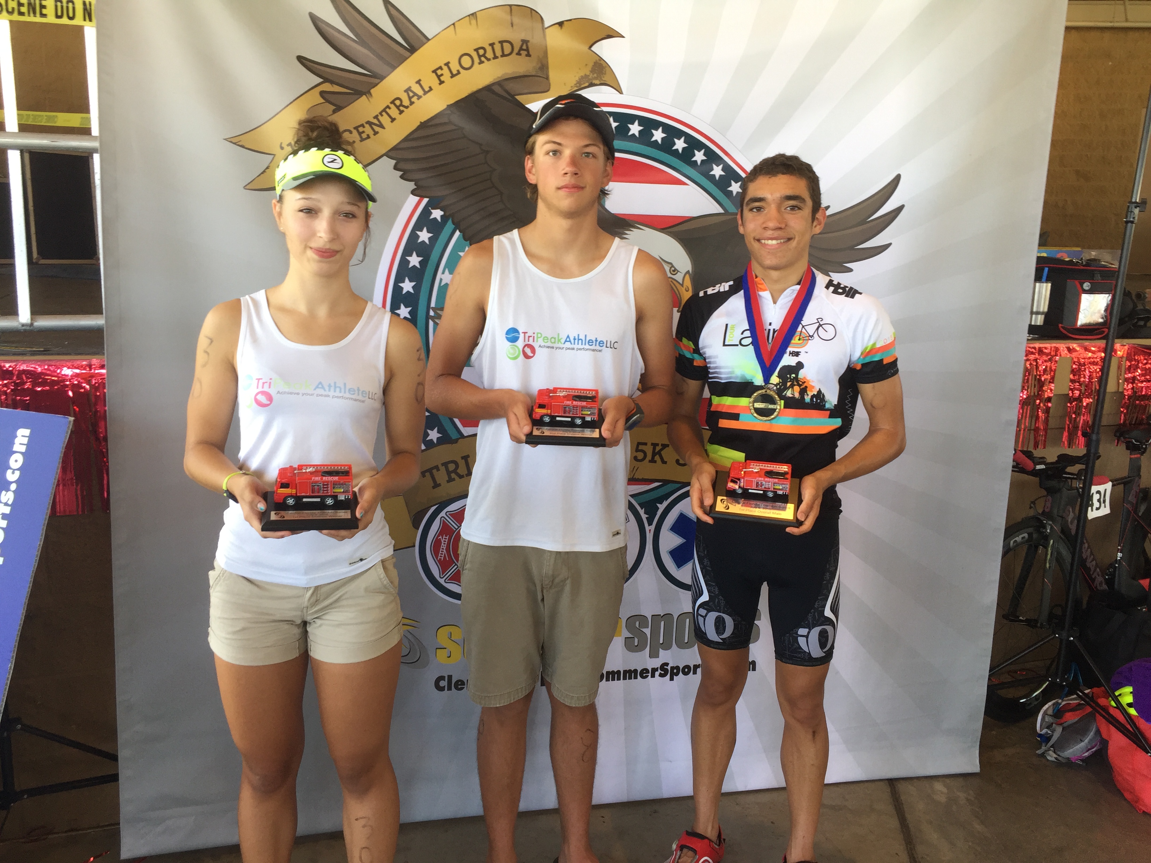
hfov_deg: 61.7
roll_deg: -1.5
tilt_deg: -13.0
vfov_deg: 48.2
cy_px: 432
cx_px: 576
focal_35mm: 29
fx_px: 964
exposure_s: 1/60
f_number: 2.2
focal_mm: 4.15
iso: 40
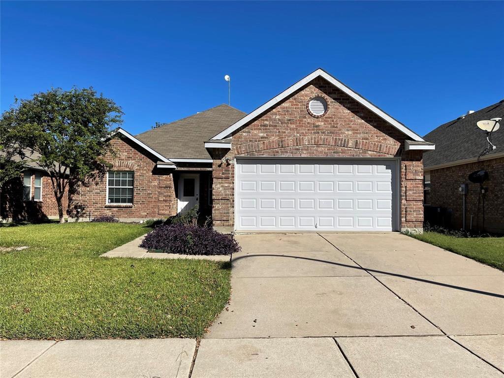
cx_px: 252
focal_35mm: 26
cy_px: 189
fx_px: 379
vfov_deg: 53.1
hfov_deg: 67.3
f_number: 1.6
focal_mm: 5.1
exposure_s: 1/5618
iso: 32
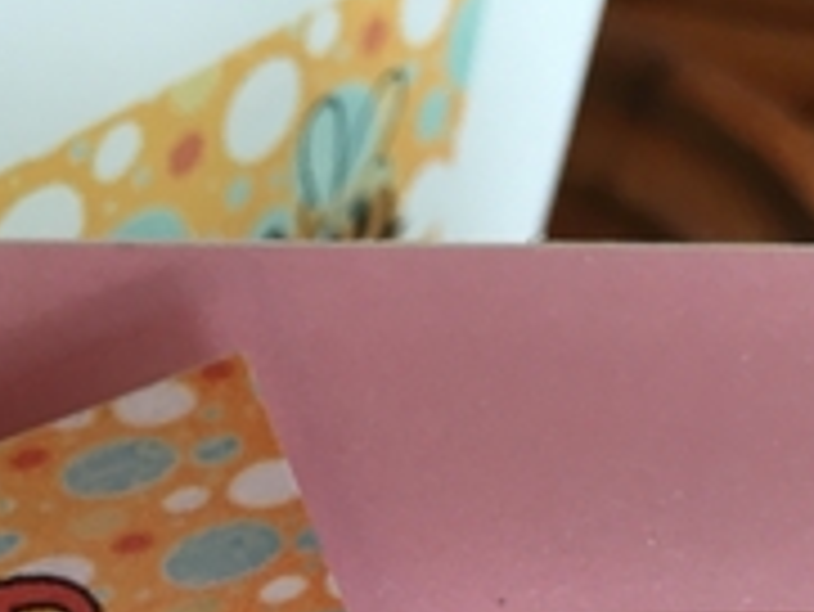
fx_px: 1694
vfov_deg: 19.3
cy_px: 736
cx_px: 67
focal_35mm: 72
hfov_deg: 26.1
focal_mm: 4.15
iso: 40
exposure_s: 1/33
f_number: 2.2
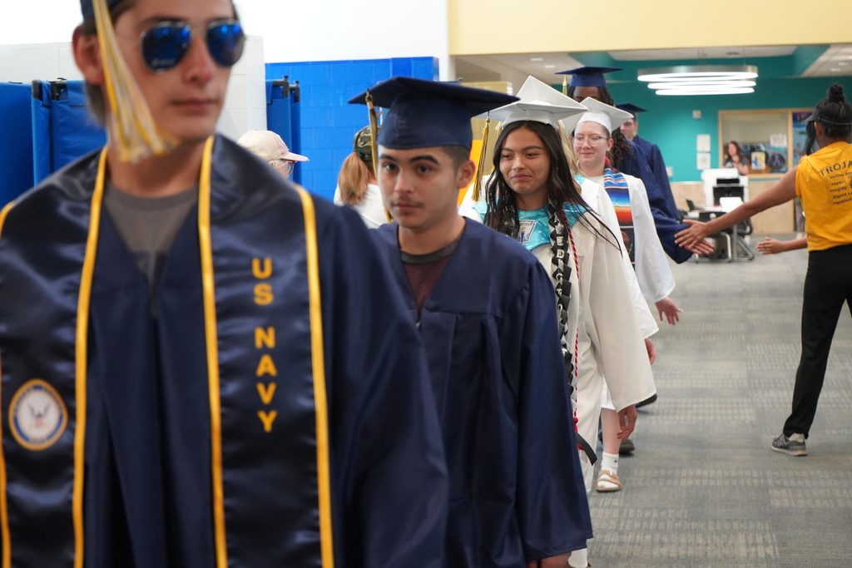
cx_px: 426
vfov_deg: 19.5
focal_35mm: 70
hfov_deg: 28.8
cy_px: 284
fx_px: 1657
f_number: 5.6
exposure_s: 1/160
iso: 6400
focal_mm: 70
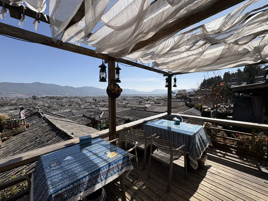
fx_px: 108
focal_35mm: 14
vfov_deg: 85.7
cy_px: 100
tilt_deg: -2.5
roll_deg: +0.4
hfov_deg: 102.1
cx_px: 134
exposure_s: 1/2674
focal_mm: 2.22
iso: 50
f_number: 2.2
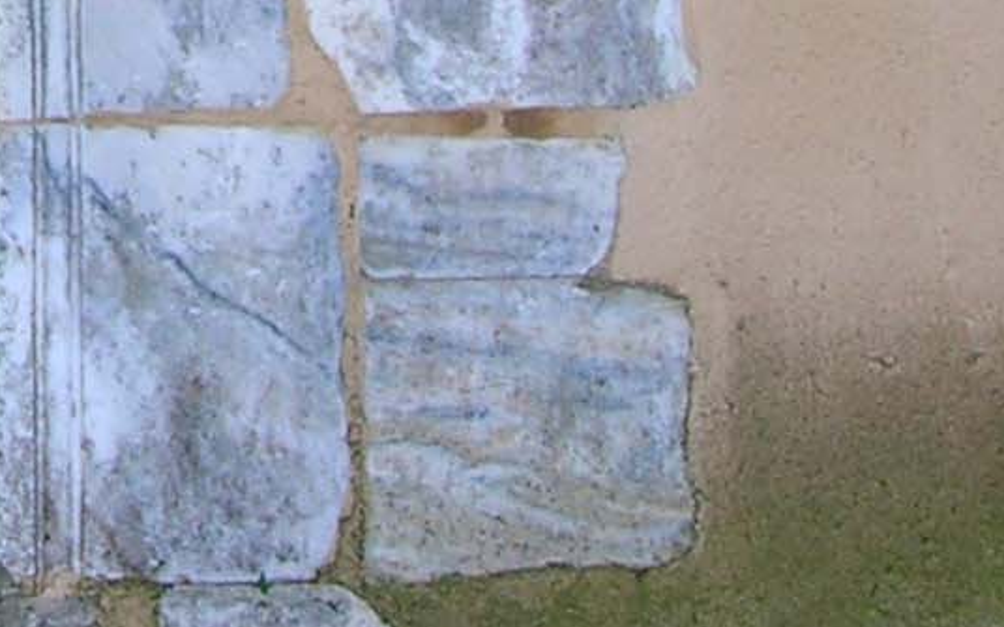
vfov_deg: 6.5
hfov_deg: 10.7
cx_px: -444
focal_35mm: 190
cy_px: -945
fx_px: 5199
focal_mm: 7
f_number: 5.2
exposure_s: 1/49.2
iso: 50
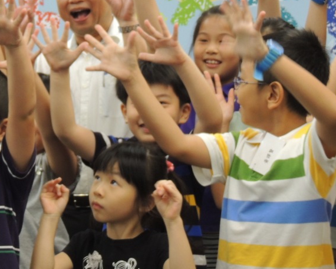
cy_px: 68
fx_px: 1482
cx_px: 48
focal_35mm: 149
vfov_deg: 10.3
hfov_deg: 12.9
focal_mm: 15.1
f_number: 4
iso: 400
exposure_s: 1/40
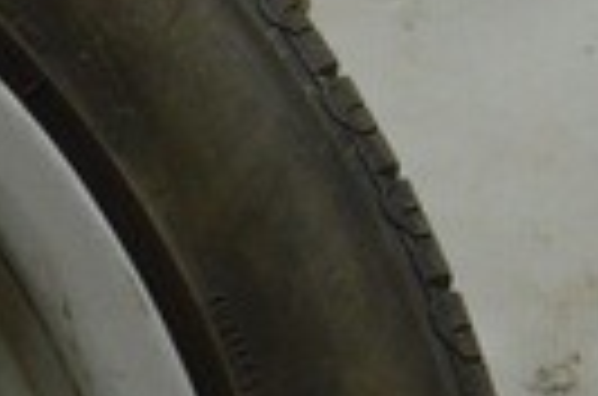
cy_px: 812
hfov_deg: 8.9
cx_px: -899
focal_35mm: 208
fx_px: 3447
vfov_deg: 6.4
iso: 400
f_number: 5.6
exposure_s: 1/40
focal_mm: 18
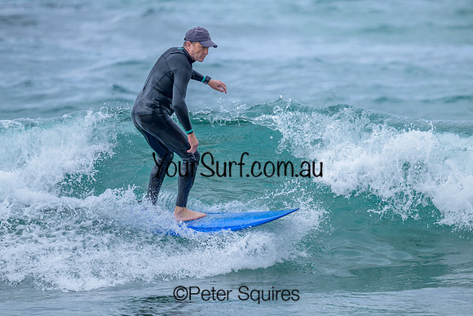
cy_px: 158
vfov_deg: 1.7
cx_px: 236
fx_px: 10513
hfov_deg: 2.6
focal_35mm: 800
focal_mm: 800
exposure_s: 1/2000
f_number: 6.3
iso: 640
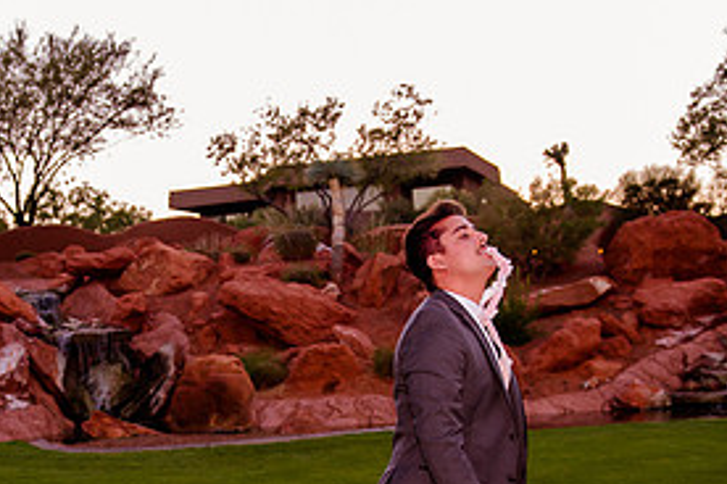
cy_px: 439
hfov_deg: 32.3
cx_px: 190
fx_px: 1232
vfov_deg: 21.7
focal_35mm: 61
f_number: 3.2
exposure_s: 1/320
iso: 640
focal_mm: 29
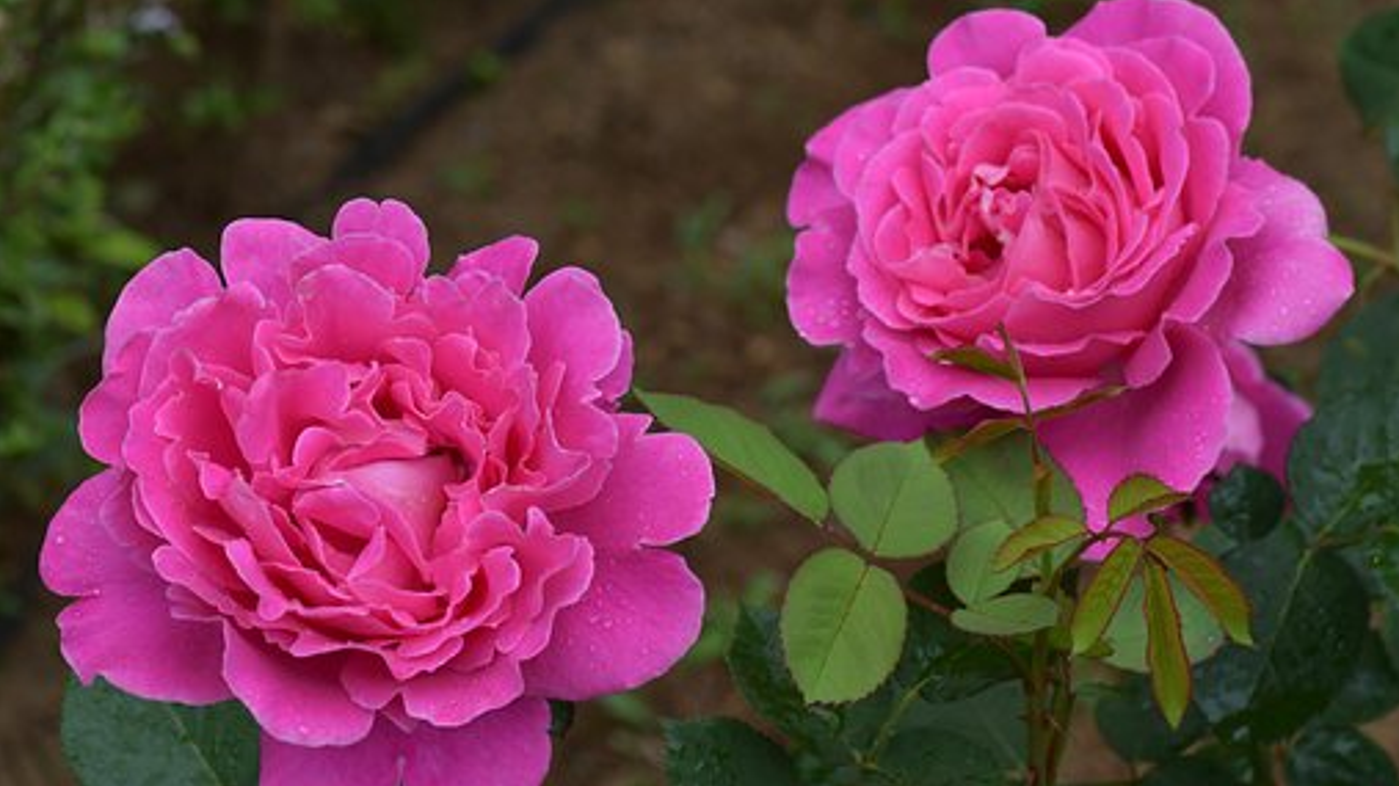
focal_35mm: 166
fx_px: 6157
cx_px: 701
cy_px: 376
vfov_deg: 7.3
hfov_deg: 13.0
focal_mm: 105
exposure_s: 1/320
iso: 400
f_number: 8
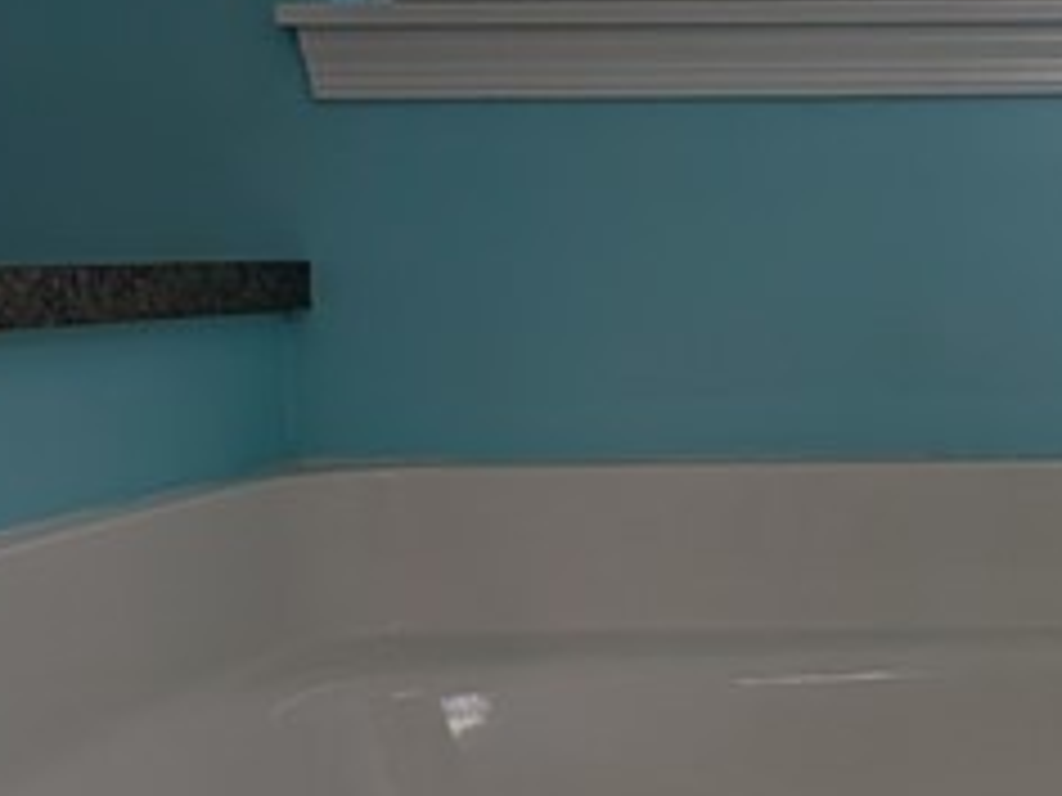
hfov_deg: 33.4
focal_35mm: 52
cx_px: 1082
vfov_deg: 28.0
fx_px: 1595
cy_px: 405
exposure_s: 1/741
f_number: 1.7
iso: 53
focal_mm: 2.02
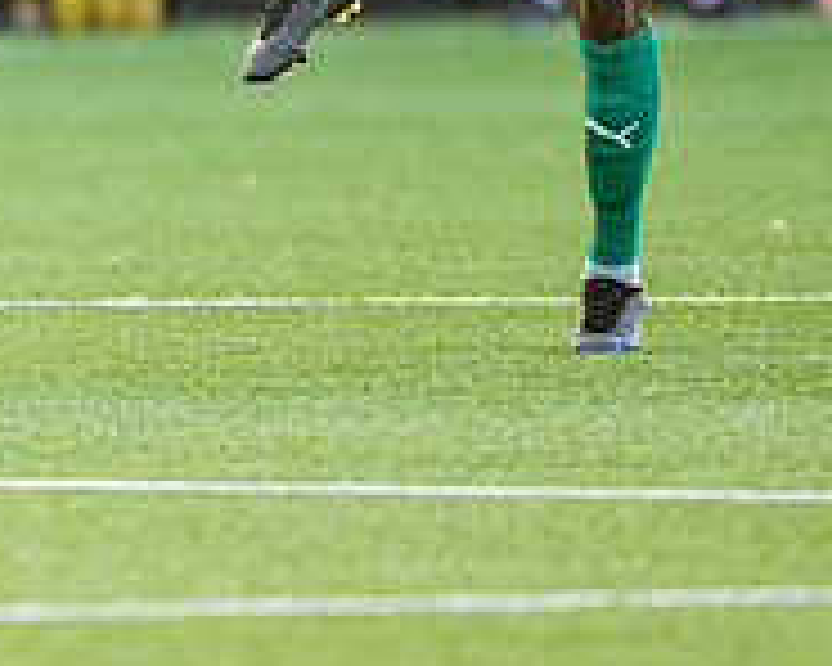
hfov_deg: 1.5
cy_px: -175
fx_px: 32233
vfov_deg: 1.2
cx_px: -685
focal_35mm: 1309
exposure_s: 1/640
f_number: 2.8
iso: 1250
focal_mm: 300
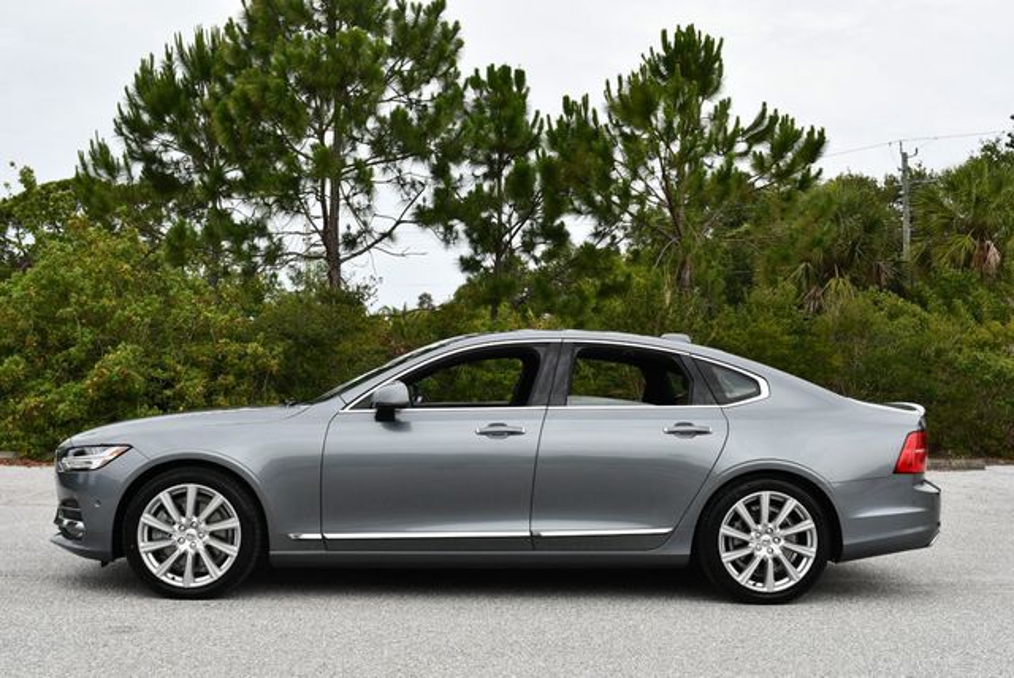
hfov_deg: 44.5
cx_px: 507
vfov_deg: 30.6
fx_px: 1240
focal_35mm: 44
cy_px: 339
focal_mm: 22
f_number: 8
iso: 100
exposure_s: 1/250
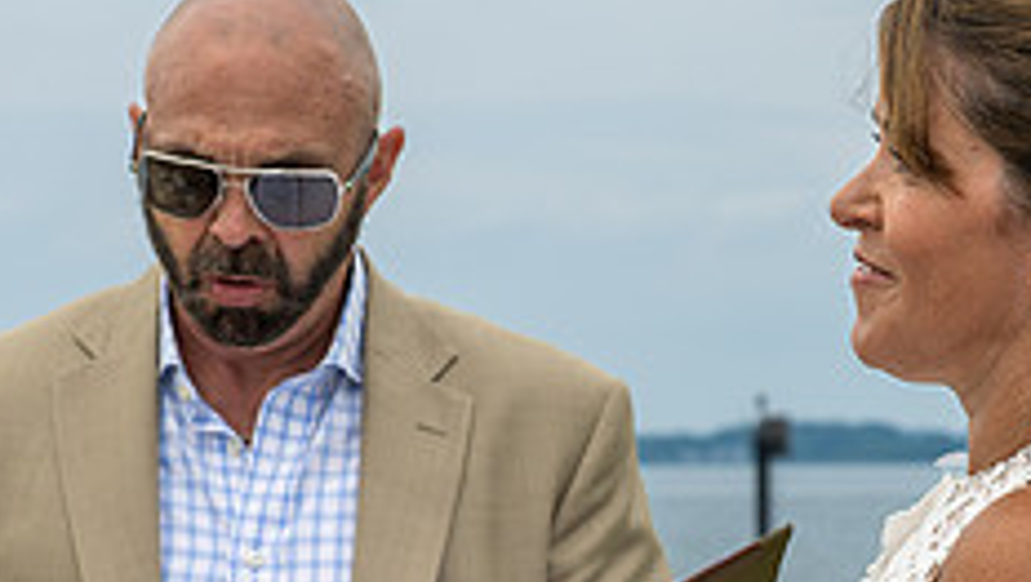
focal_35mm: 250
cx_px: 608
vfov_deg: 4.9
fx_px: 6841
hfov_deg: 8.6
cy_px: 587
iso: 100
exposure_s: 1/250
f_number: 8
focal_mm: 75
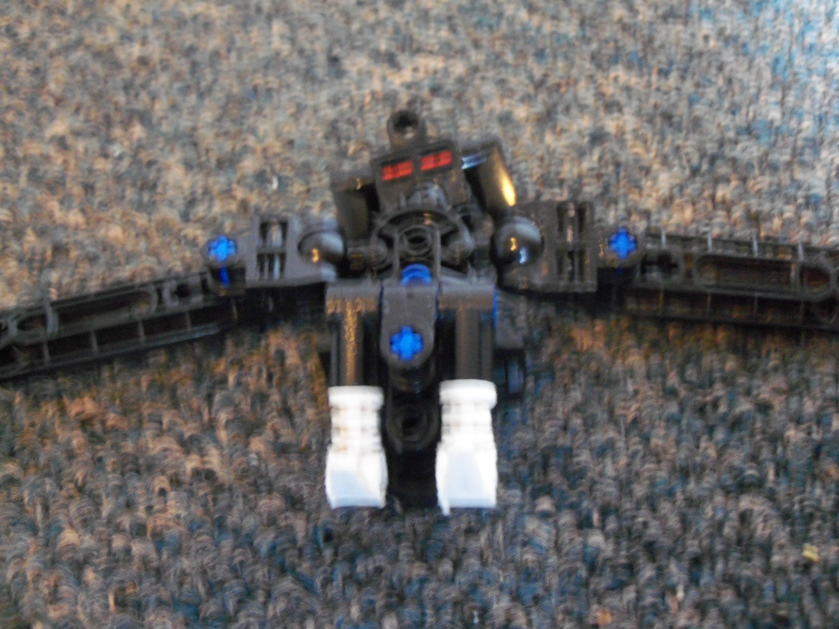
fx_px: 848
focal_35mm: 35
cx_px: 420
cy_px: 314
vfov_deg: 40.7
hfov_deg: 52.6
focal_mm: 6.3
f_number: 3
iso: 400
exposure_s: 1/4
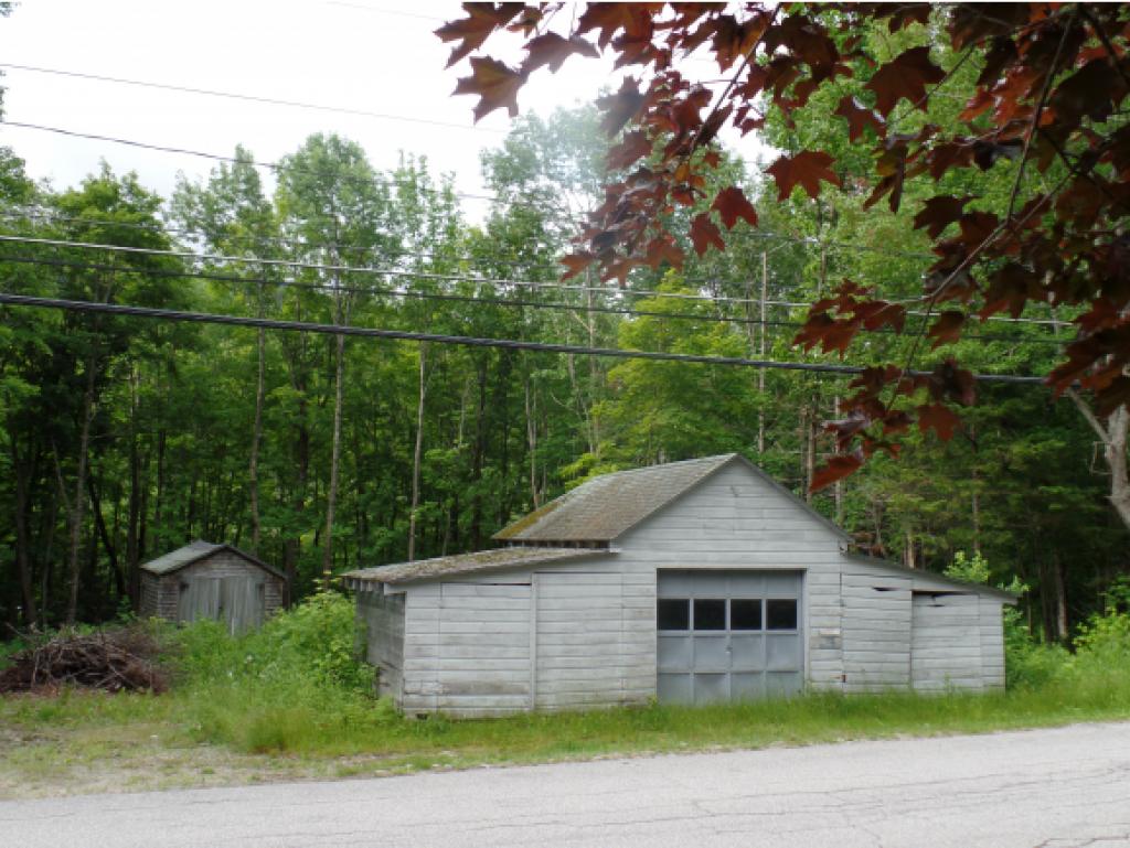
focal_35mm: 35
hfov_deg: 52.6
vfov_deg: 40.7
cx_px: 565
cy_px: 424
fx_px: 1143
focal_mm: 6.2
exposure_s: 1/180
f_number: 3.4
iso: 80
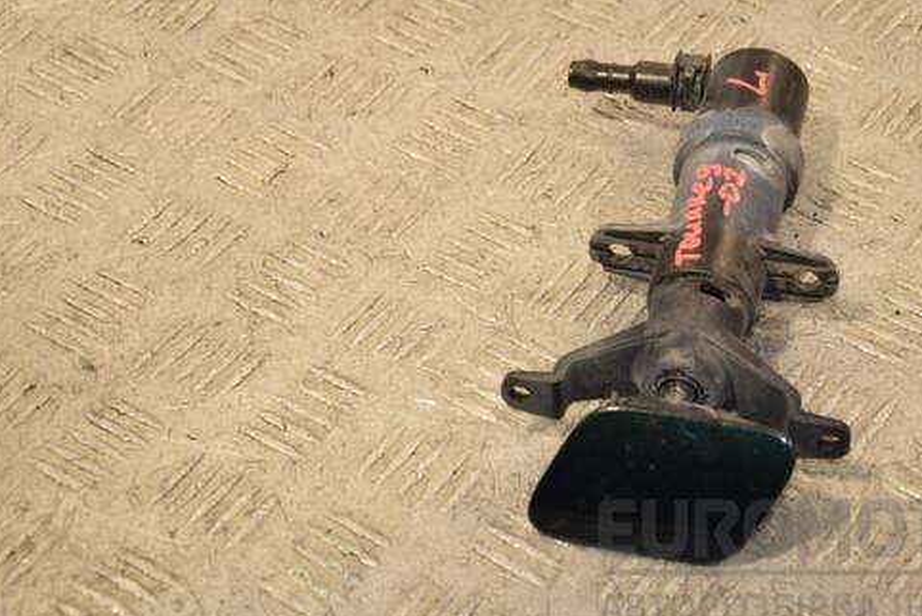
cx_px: 562
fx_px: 2486
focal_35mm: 97
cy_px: 274
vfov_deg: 14.1
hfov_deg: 21.0
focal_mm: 52
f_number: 5
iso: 800
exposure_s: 1/200
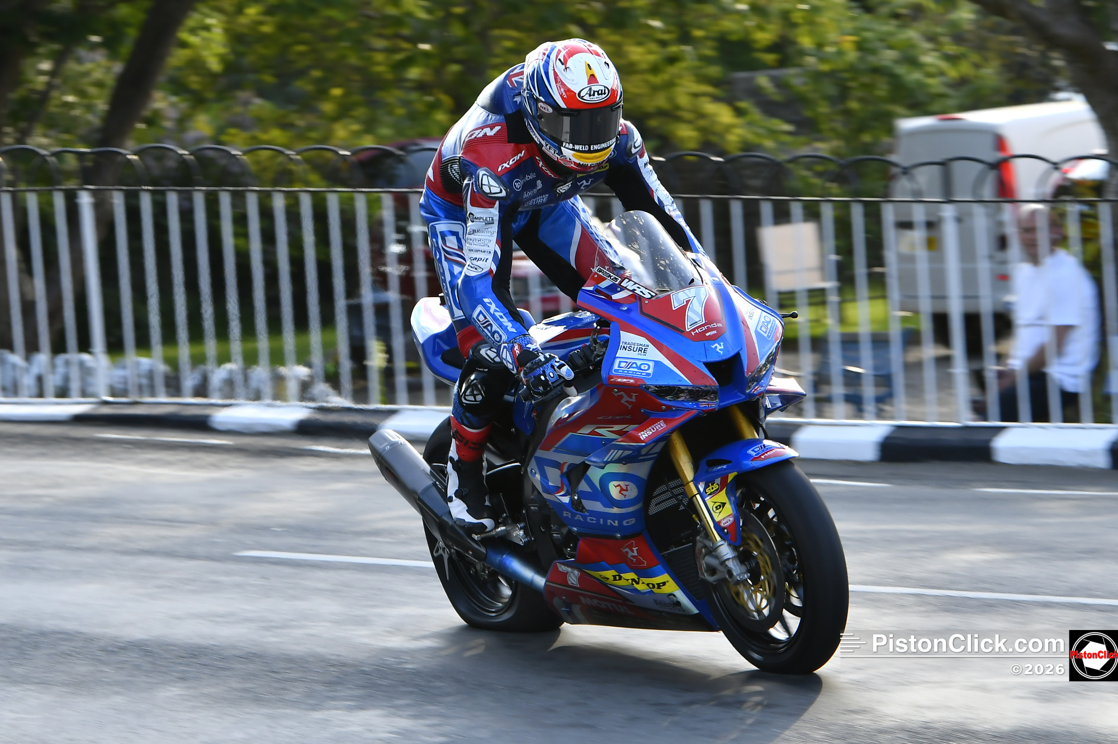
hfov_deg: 11.8
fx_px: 5402
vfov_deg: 7.9
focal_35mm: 174
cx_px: 559
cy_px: 372
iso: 320
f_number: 5.6
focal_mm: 116
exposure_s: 1/400
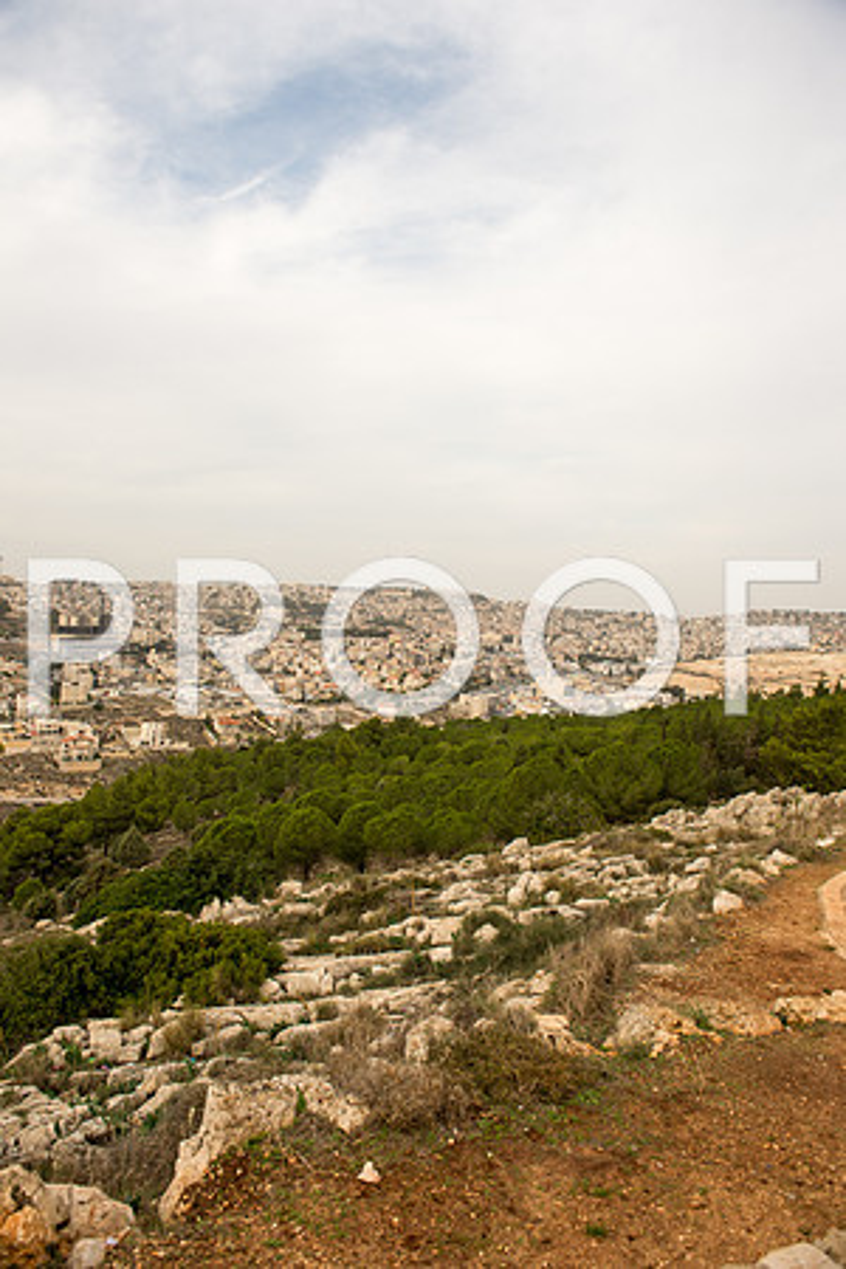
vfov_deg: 73.7
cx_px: 423
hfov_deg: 53.1
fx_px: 846
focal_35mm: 24
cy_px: 634
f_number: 3.5
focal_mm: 24
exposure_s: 1/640
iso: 100
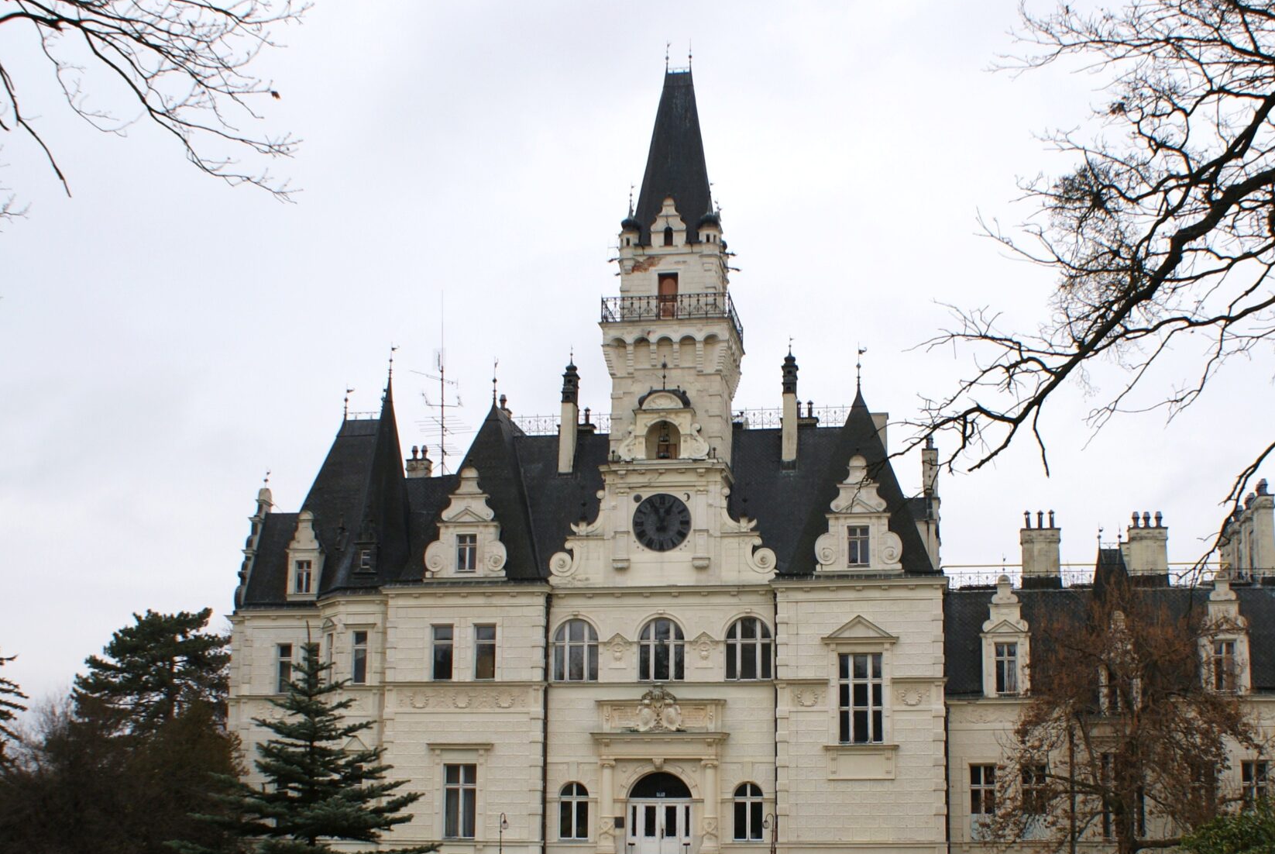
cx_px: 743
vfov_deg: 31.6
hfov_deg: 46.2
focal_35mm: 42
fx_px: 1489
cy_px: 608
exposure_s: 1/80
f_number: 9
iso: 100
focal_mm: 18
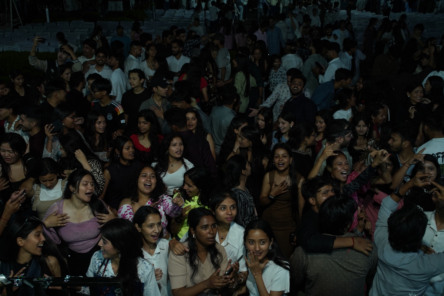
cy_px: 148
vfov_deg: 37.9
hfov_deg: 54.4
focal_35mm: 35
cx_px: 222
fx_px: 432
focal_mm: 35
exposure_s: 1/160
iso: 1000
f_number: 6.3
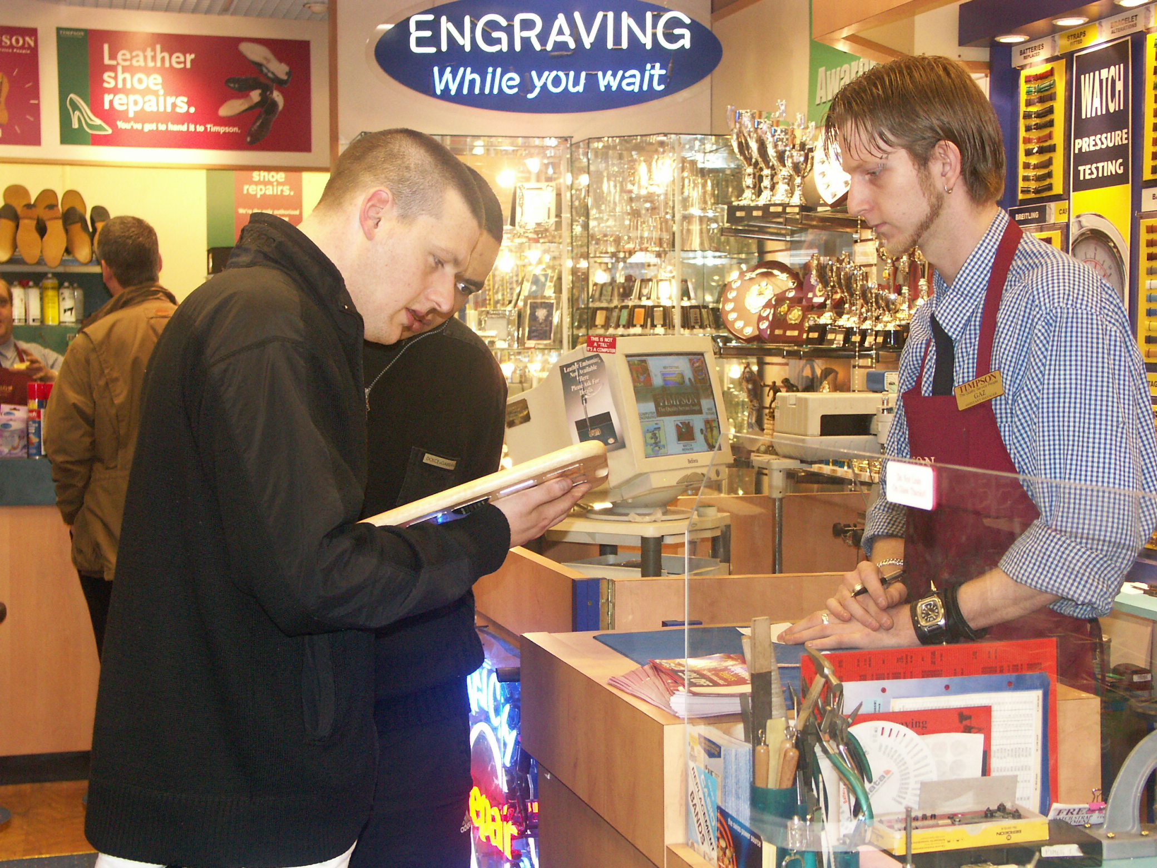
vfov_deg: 26.1
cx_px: 578
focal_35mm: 56
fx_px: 1872
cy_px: 434
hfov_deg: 34.3
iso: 200
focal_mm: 14.38
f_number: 3.2
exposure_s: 1/60
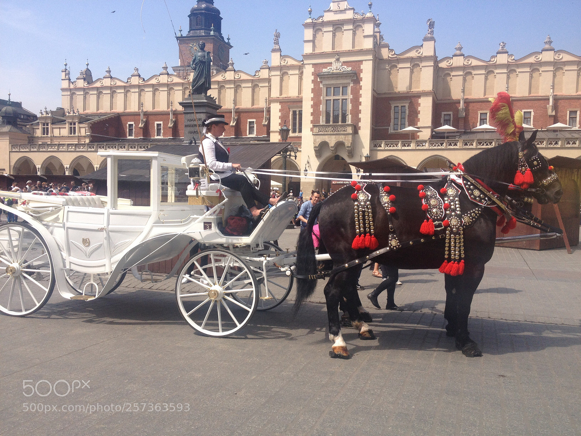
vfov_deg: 40.7
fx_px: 587
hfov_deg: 52.6
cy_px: 218
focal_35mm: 35
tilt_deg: -4.1
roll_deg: -0.9
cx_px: 290
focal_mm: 4.28
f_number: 2.4
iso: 50
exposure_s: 1/1534
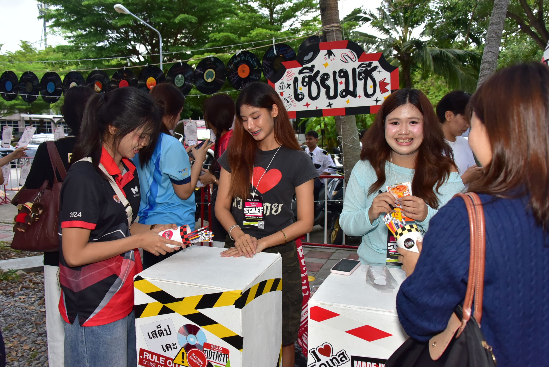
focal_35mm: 28
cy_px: 184
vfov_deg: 46.4
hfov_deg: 65.5
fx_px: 427
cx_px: 274
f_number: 5.6
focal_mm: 28
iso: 1250
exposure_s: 1/200
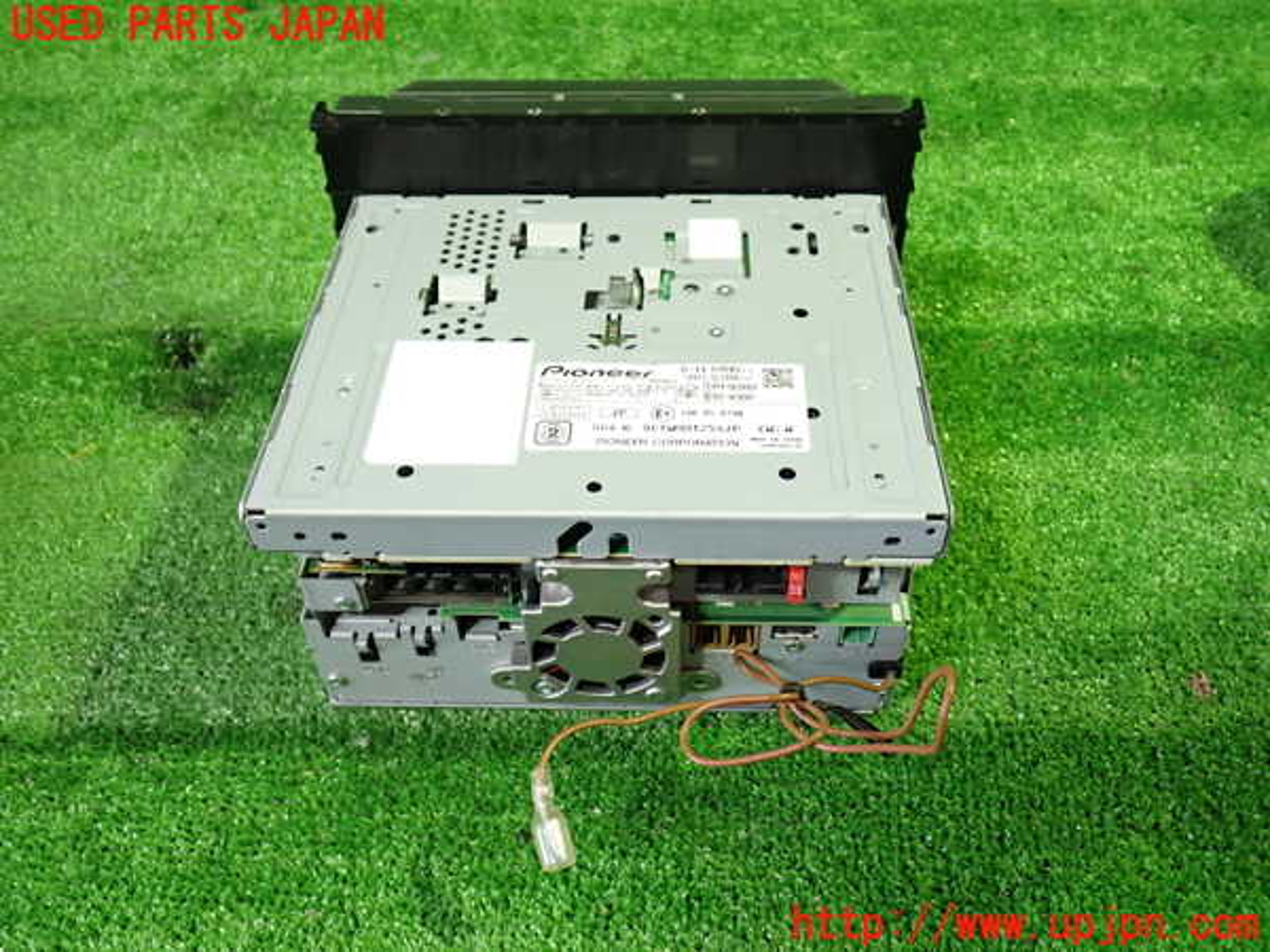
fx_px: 1101
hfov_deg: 60.0
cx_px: 635
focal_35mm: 30
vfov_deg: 46.8
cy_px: 476
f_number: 2.3
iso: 400
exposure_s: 1/30
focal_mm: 5.4
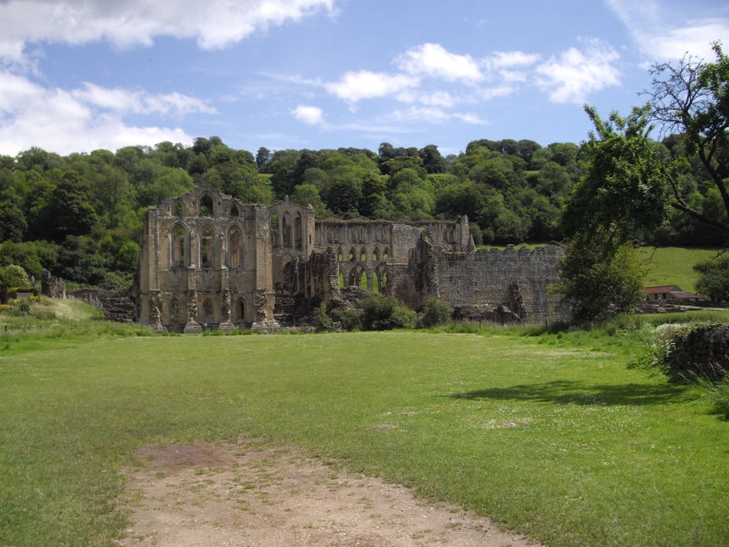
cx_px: 350
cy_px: 283
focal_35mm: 40
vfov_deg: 36.0
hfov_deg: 46.8
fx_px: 842
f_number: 8
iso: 64
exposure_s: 1/160
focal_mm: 7.9
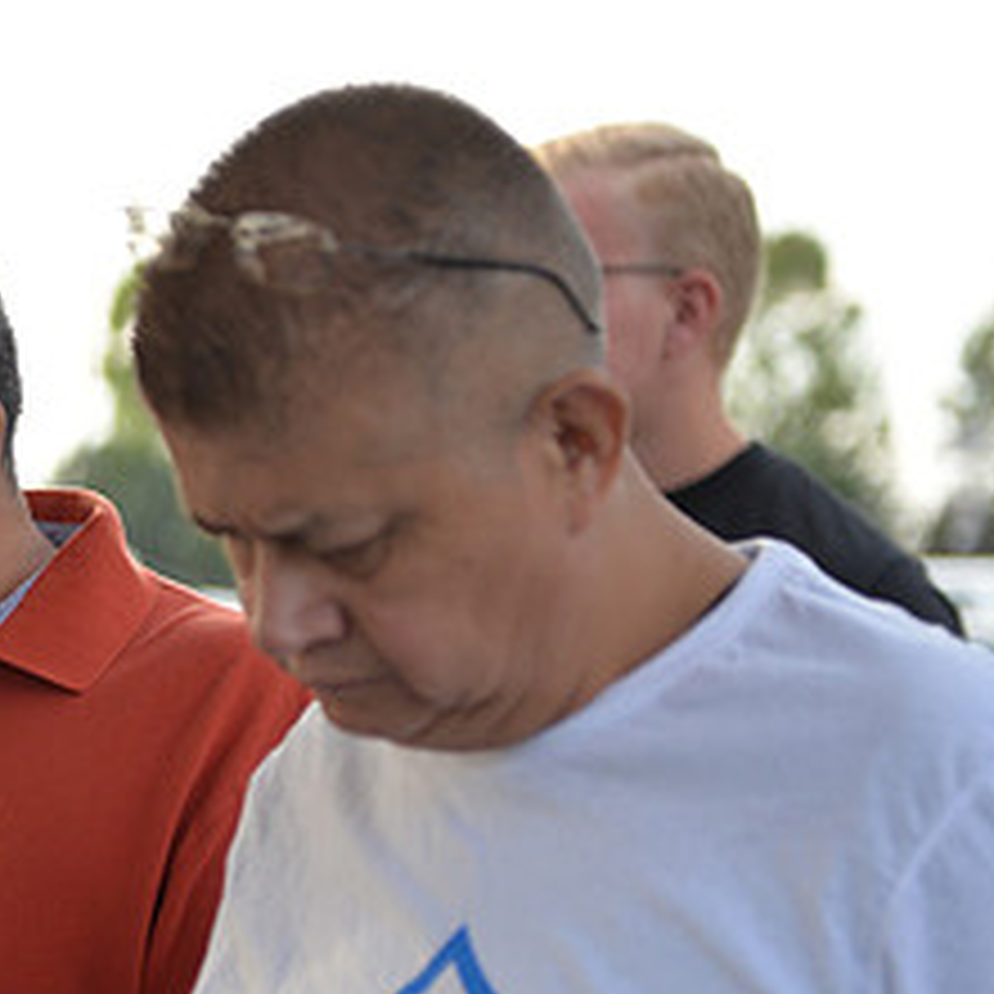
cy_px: 690
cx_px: -189
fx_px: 5068
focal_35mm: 156
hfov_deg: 11.0
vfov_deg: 11.2
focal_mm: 70
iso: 400
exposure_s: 1/640
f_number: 2.8
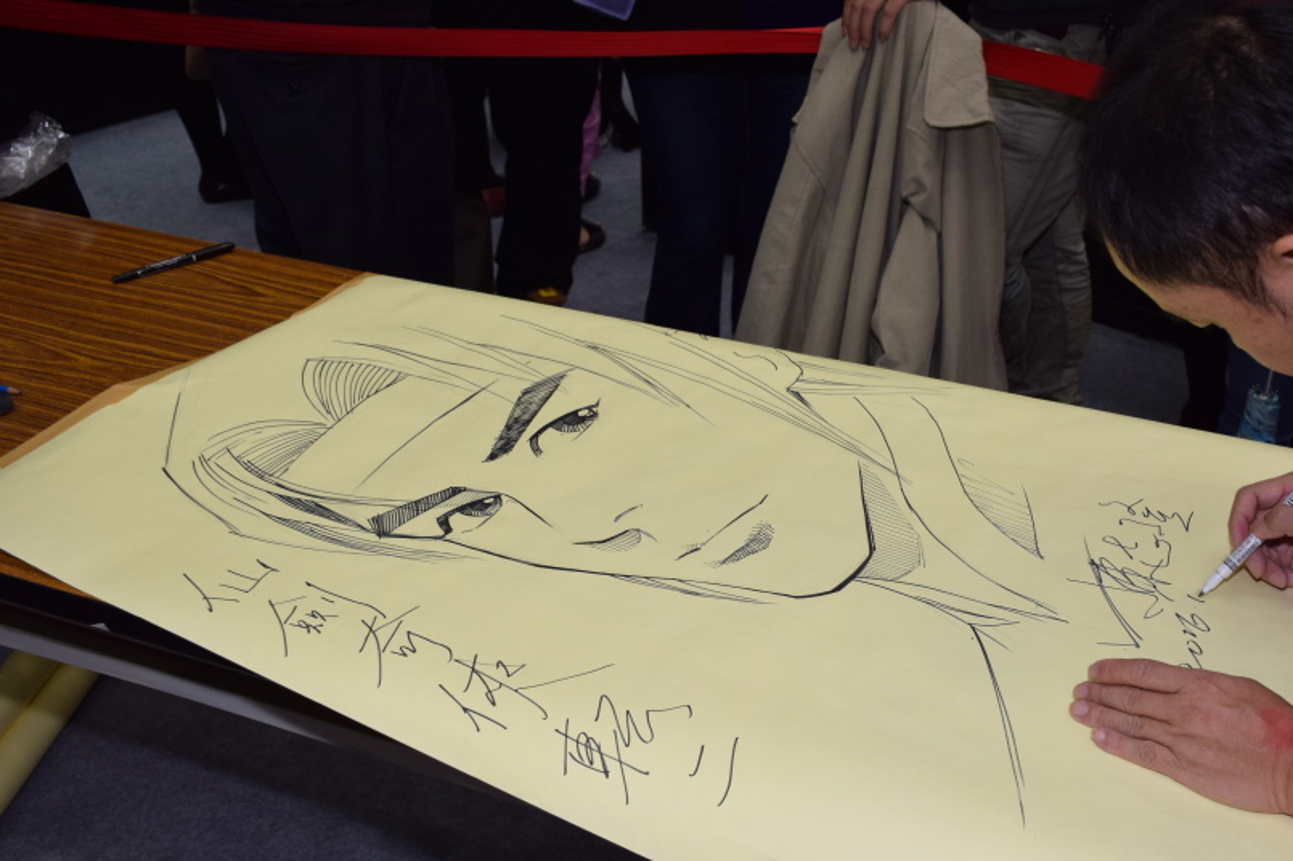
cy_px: 514
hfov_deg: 47.1
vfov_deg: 32.5
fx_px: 1472
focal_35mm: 41
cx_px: 787
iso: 400
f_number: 5.6
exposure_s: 1/60
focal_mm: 22
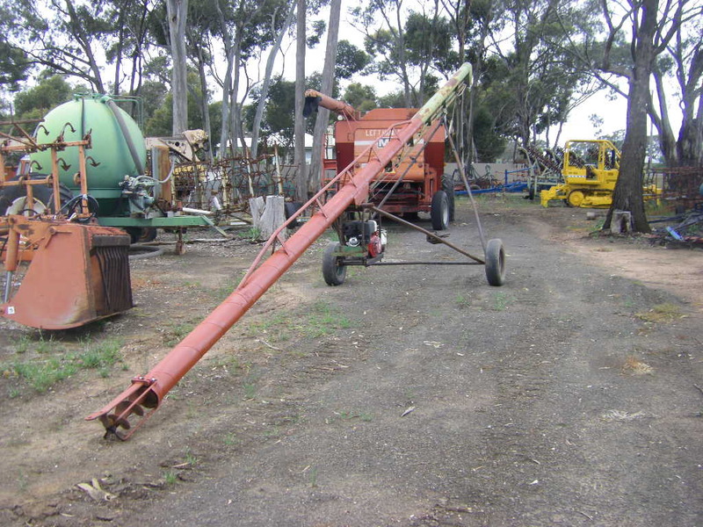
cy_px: 264
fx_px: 772
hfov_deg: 49.0
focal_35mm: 38
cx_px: 352
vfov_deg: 37.7
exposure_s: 1/60
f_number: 3.5
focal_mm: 6.3
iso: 64
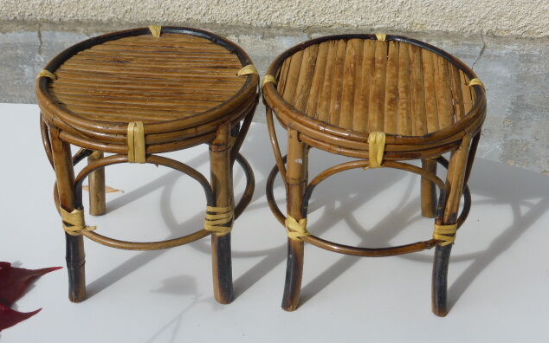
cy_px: 166
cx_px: 276
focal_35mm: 61
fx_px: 913
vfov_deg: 21.3
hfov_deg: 33.5
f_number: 4.6
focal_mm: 9.7
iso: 100
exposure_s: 1/500
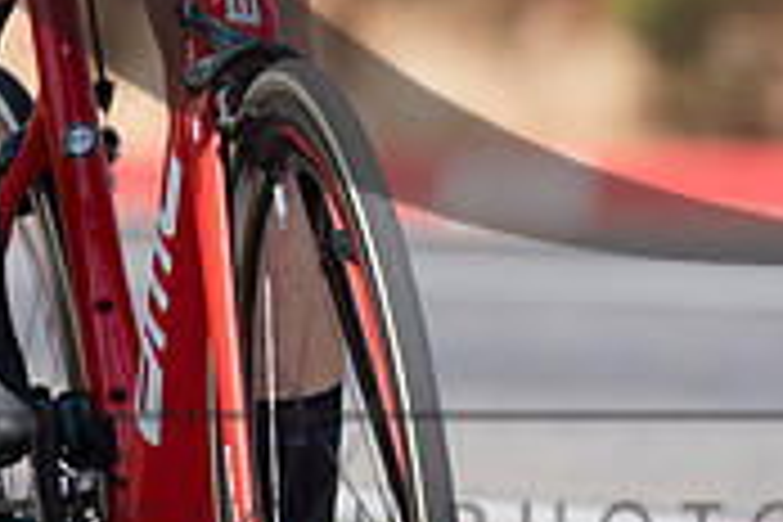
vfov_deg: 1.5
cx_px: 260
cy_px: -355
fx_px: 20509
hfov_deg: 2.2
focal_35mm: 943
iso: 100
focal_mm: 200
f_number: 4
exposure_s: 1/800
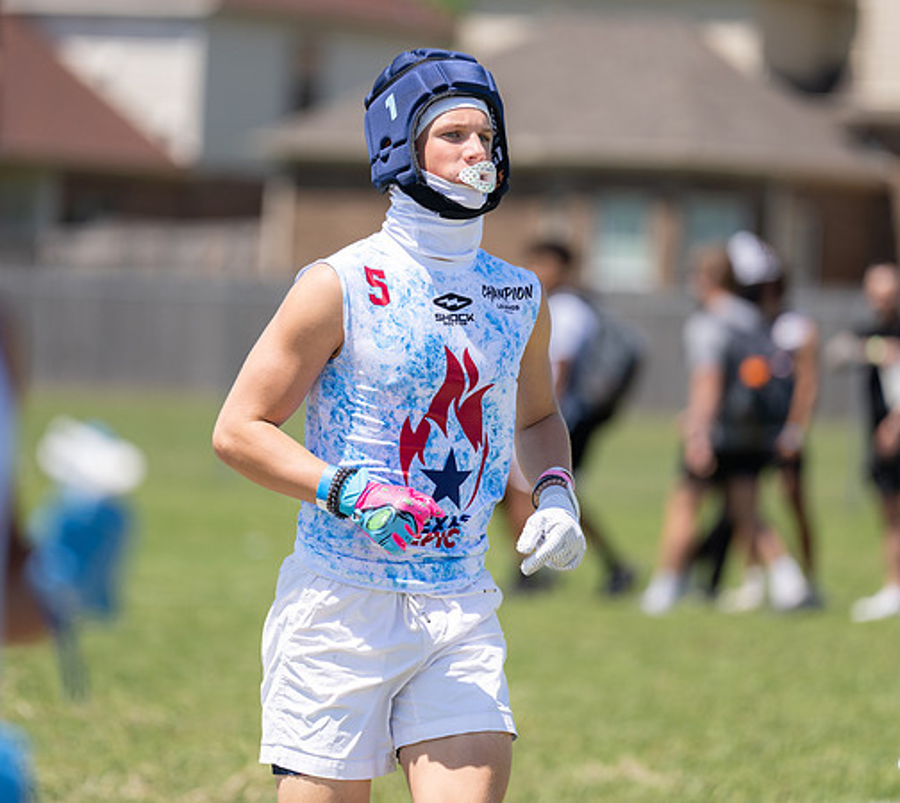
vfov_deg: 6.3
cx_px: 430
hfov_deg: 7.1
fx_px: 7270
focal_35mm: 261
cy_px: 367
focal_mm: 200
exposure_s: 1/2000
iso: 100
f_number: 2.8
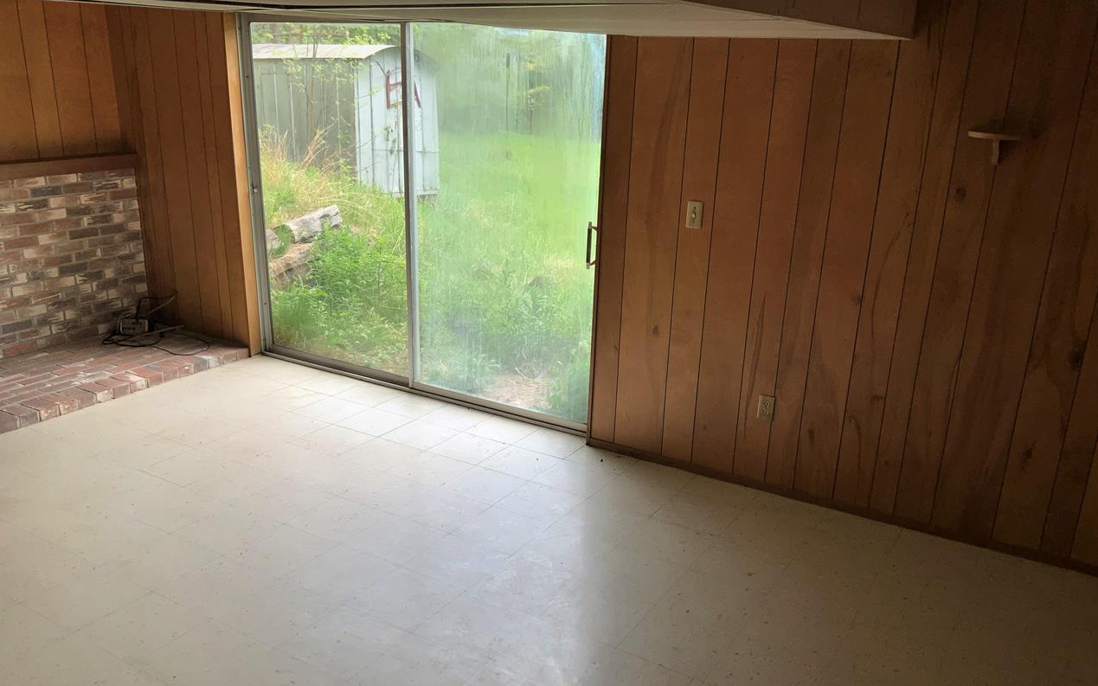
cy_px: 387
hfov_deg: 61.2
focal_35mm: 31
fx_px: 928
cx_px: 546
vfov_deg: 40.5
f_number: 1.8
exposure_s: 1/268
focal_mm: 3
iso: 16
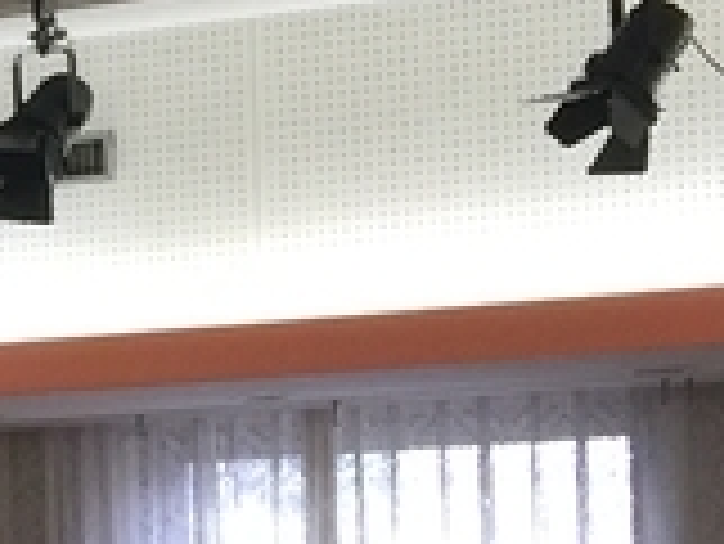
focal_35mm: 216
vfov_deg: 6.8
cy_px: 620
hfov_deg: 8.4
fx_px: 4521
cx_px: -998
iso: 40
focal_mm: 4.15
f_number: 2.2
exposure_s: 1/30
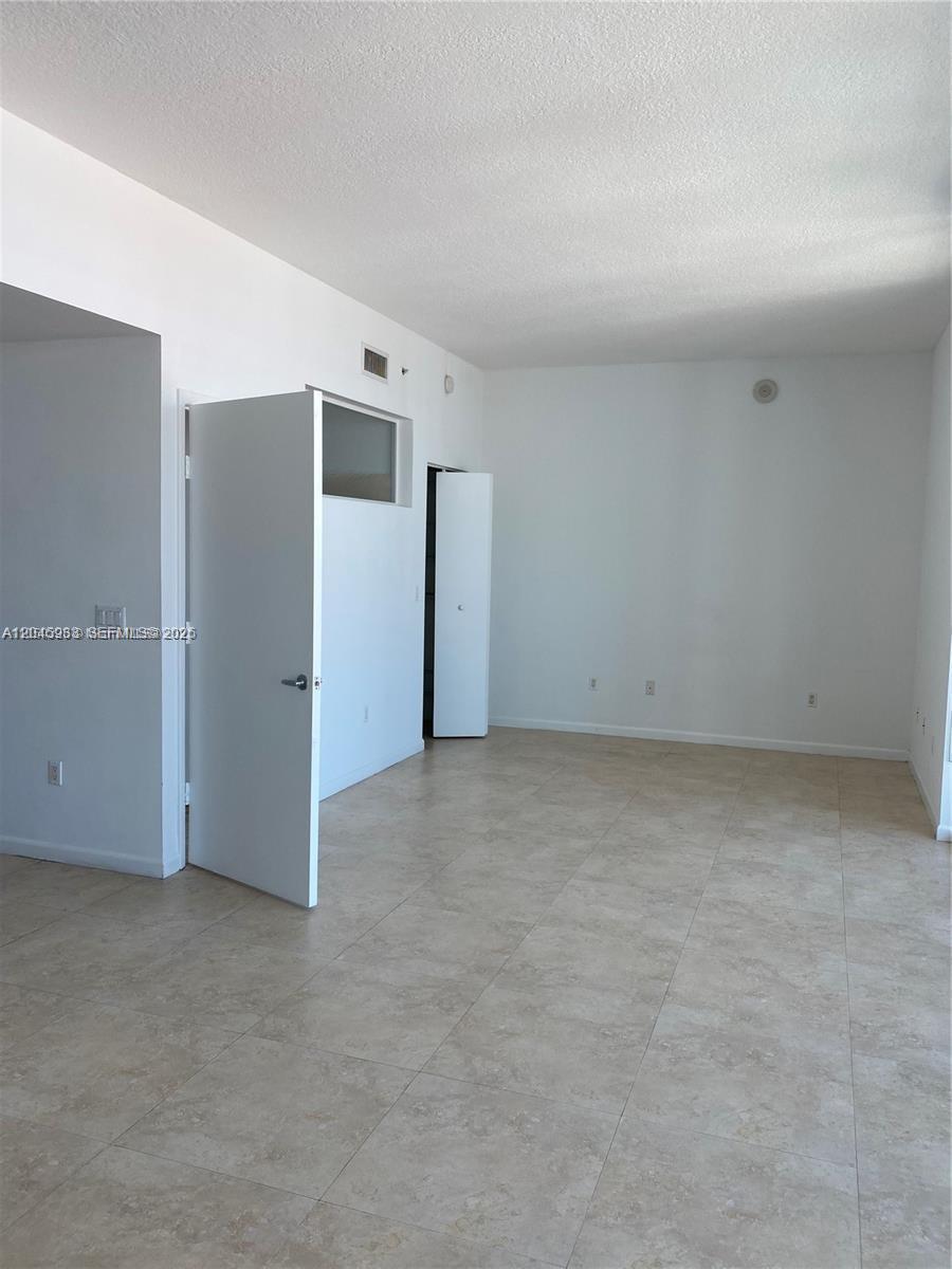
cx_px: 476
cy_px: 634
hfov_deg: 53.1
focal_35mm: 26
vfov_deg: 67.3
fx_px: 953
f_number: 1.8
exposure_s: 1/238
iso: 32
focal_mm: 4.25
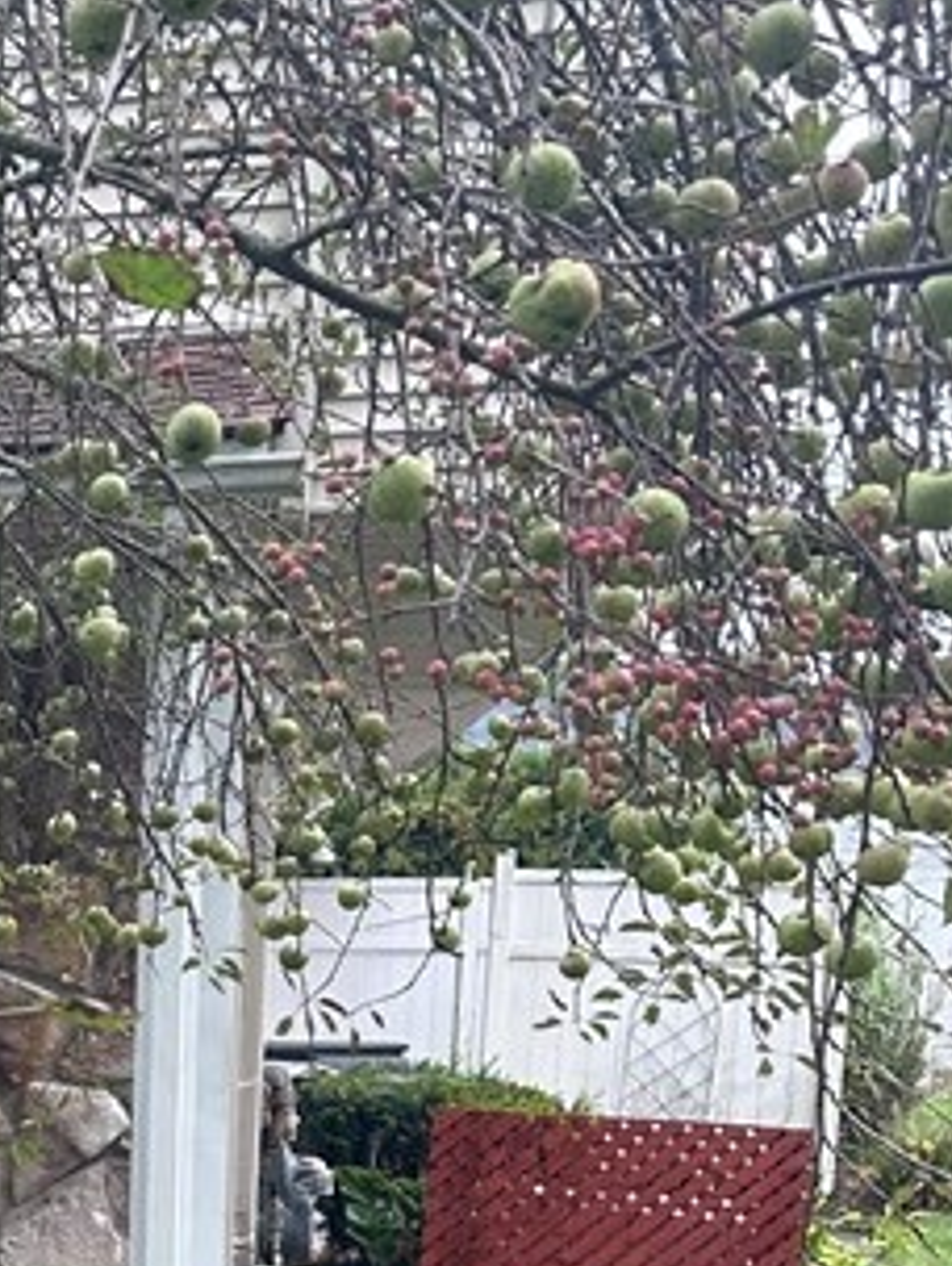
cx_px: -480
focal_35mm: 81
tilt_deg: -4.5
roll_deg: -0.7
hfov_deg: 16.6
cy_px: 1195
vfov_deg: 23.3
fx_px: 2964
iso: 64
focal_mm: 6.86
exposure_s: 1/136
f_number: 1.78
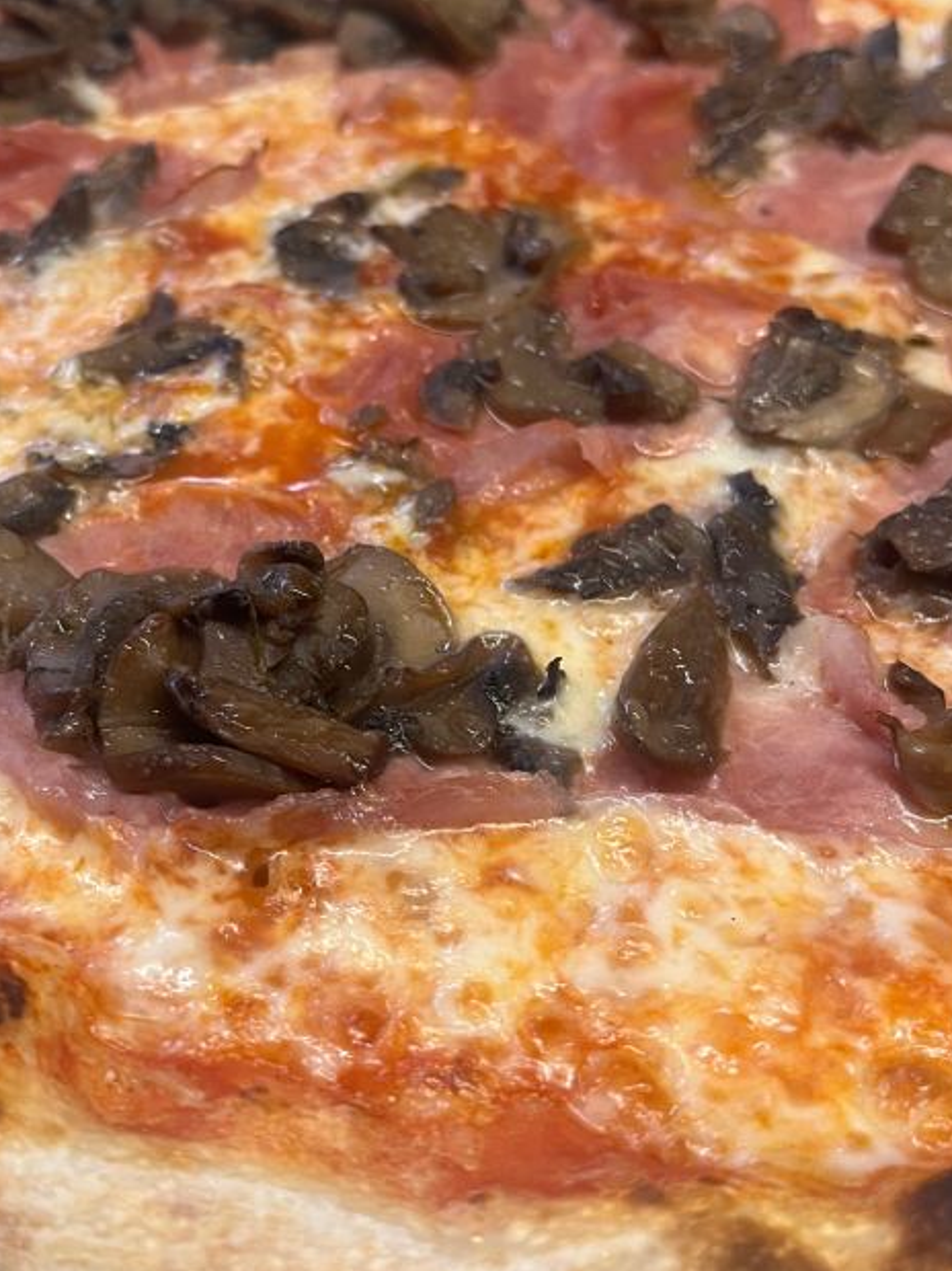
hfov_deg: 33.2
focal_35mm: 43
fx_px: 1577
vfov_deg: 43.7
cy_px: 524
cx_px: 287
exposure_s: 1/50
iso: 100
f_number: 1.6
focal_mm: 5.1
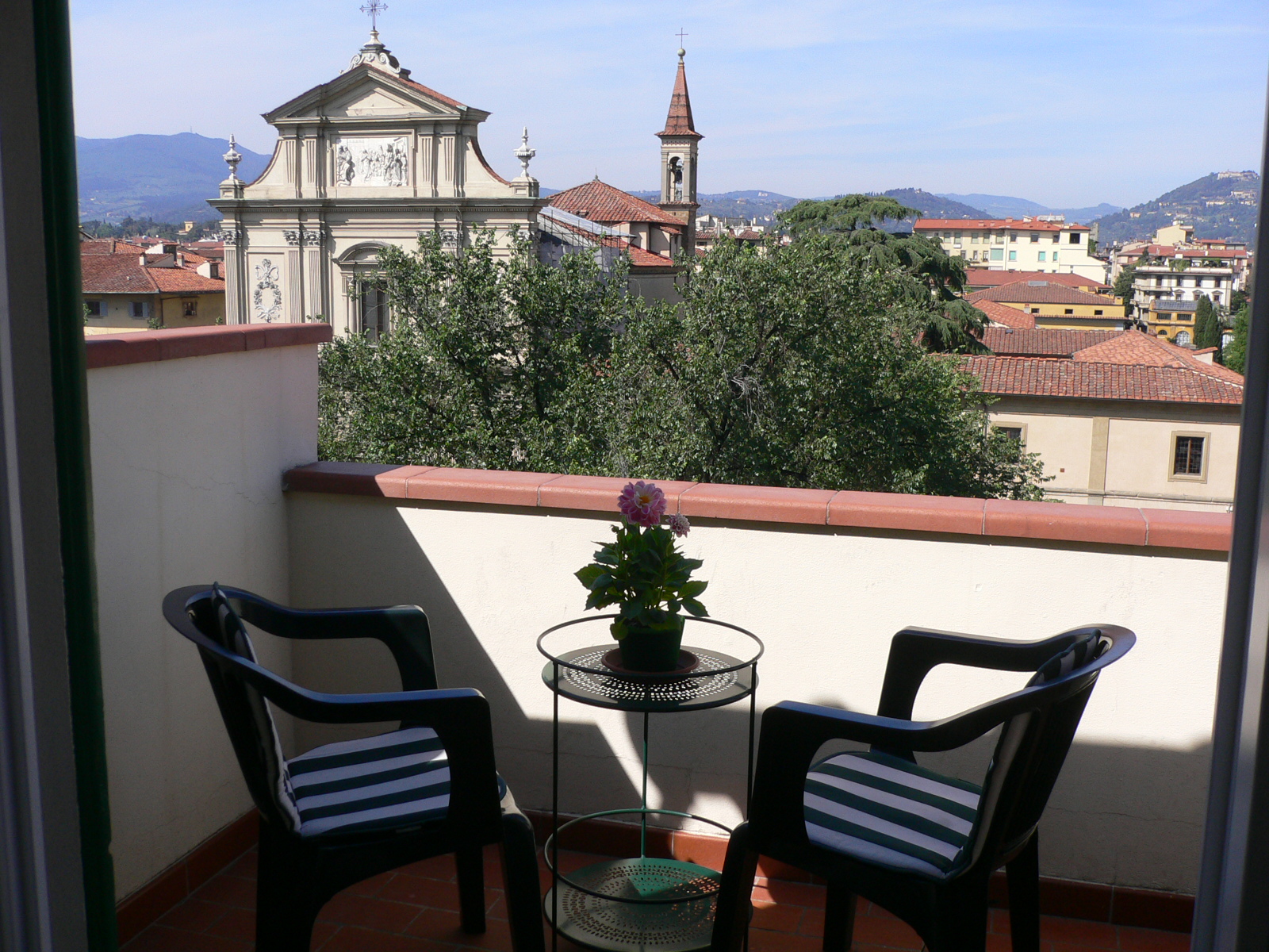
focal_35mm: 35
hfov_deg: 52.6
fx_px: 1283
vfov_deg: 40.7
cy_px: 476
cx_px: 634
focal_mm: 5.8
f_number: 5.6
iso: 80
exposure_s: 1/320
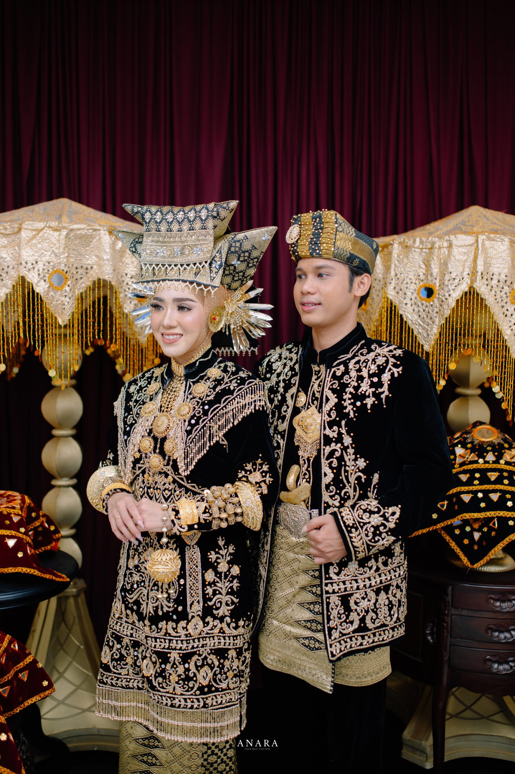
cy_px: 387
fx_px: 752
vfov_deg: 54.5
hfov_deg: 37.8
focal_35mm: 35
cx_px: 258
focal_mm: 35
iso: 250
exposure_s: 1/200
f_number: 2
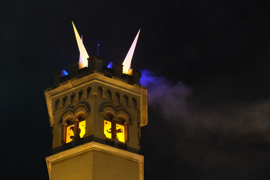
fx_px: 622
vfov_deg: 16.5
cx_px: 135
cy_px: 90
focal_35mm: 83
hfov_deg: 24.5
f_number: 4
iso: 6400
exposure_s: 1/30
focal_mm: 55
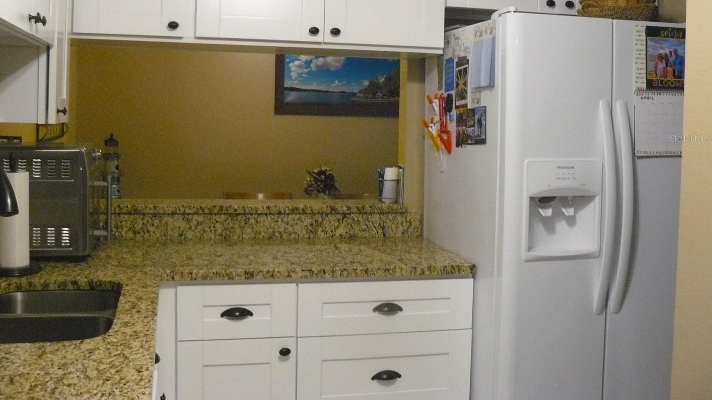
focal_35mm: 40
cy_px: 138
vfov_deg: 29.5
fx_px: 755
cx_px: 349
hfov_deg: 50.5
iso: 400
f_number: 2.8
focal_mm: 6
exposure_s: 1/60
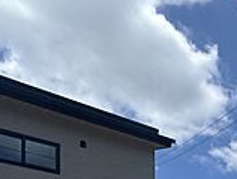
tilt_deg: +1.8
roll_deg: +0.7
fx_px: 363
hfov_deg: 35.0
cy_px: 293
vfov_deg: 21.4
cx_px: 189
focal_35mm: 53
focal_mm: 2.22
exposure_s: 1/1927
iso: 50
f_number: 2.2
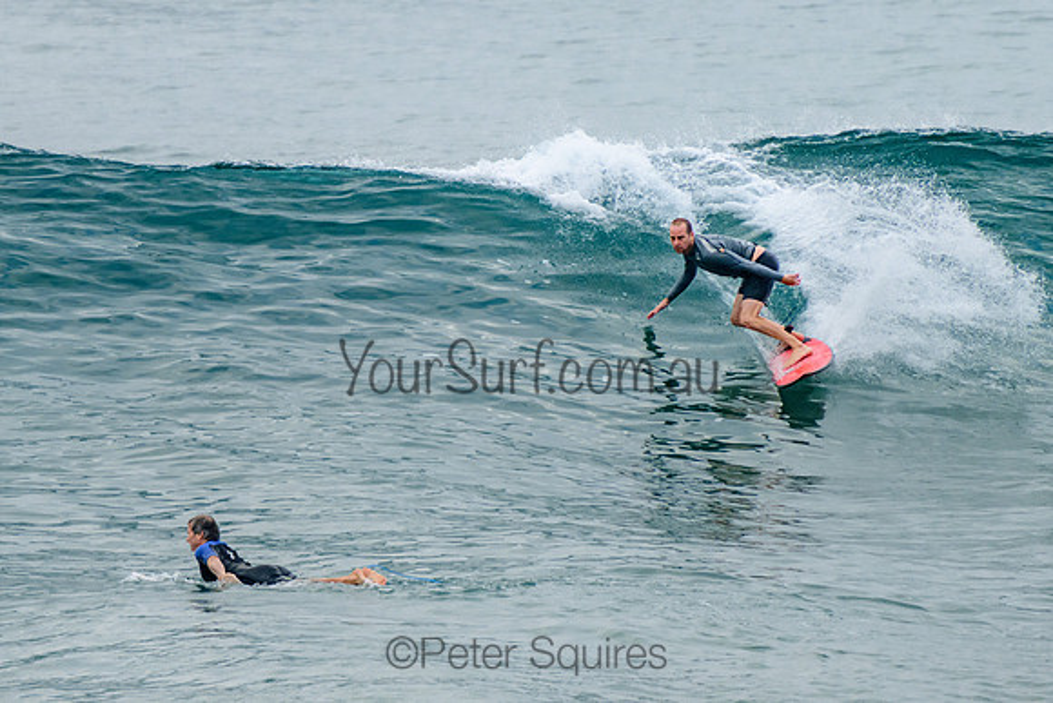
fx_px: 16074
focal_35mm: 549
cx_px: 546
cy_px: 261
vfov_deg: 2.5
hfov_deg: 3.8
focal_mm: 400
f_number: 5.6
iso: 500
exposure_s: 1/1250
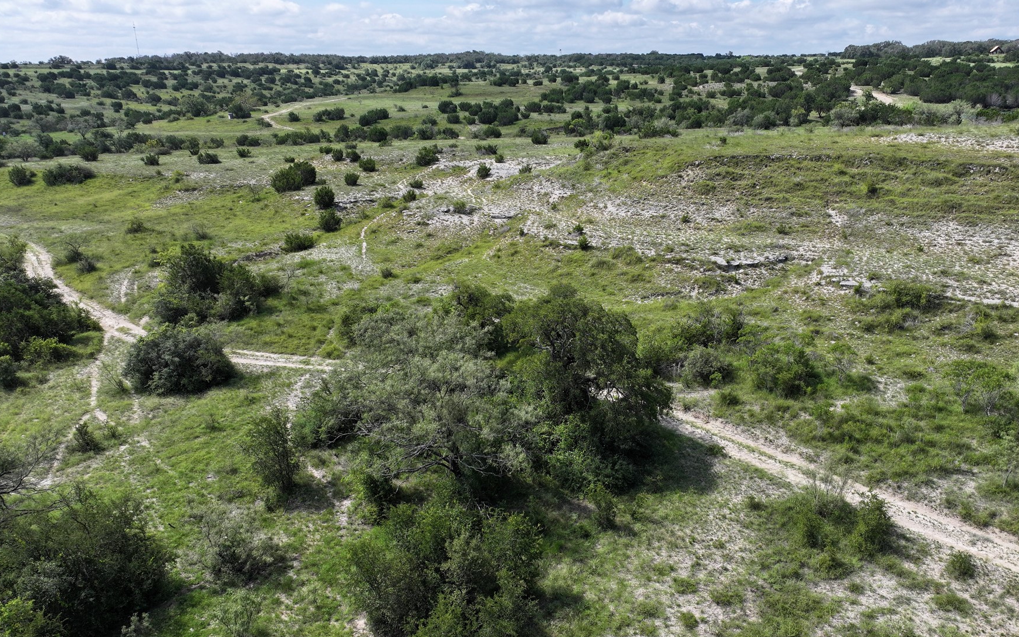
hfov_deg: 62.7
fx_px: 833
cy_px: 371
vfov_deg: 41.7
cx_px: 576
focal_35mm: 30
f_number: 2.8
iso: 190
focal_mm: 12.29
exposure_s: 1/2500
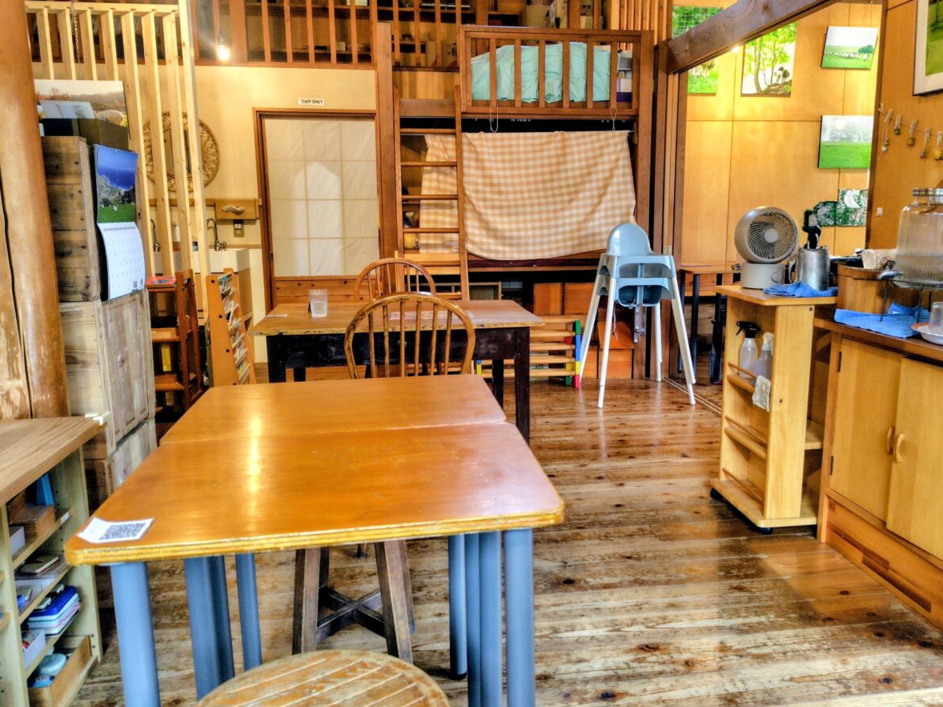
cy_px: 327
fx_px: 681
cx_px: 496
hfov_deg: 69.4
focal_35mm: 25
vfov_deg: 54.8
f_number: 1.9
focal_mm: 5.6
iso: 289
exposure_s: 1/50
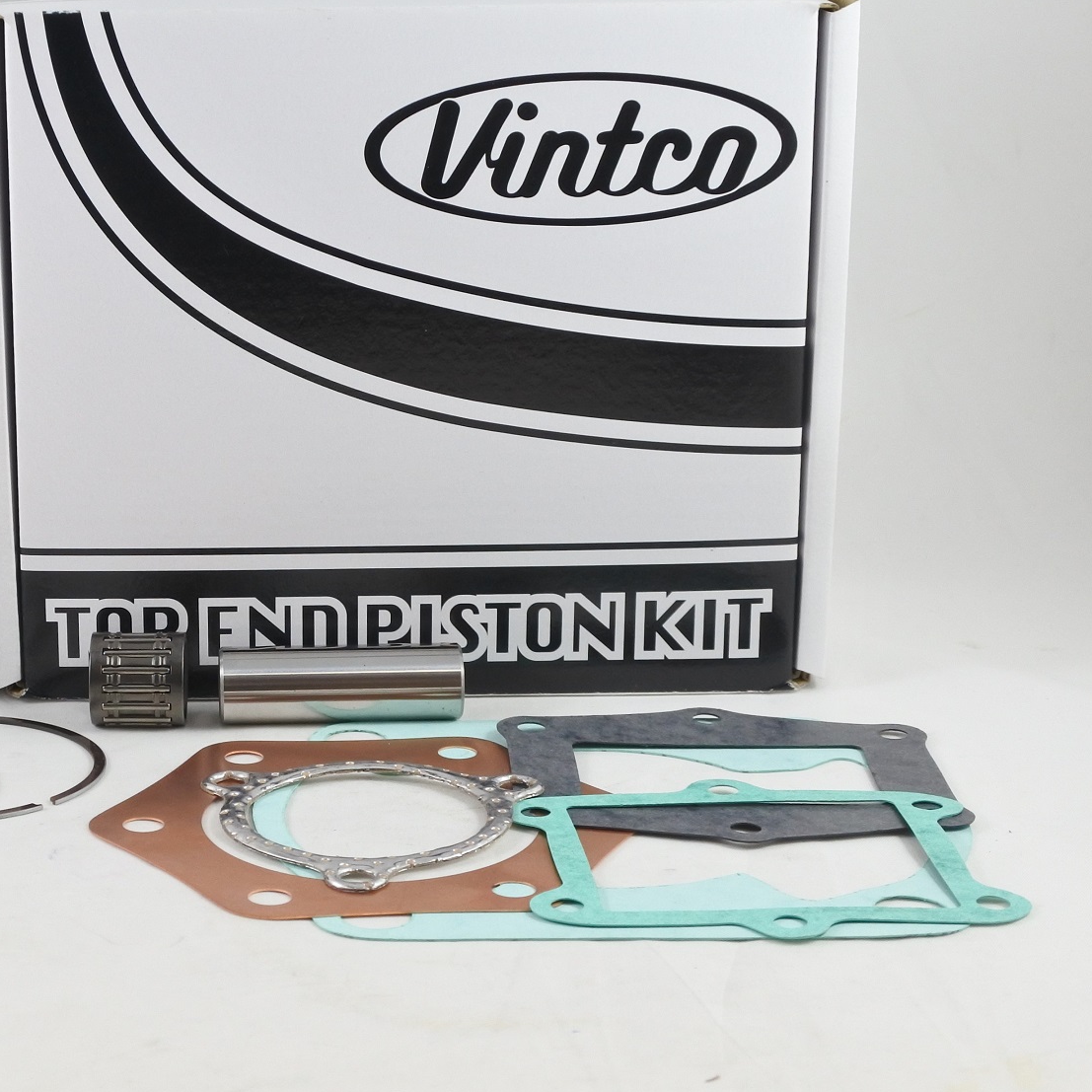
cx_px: 299
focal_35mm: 58
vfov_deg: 29.5
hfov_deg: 29.2
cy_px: 519
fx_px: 2070
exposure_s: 1/125
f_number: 4.2
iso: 500
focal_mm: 15.7
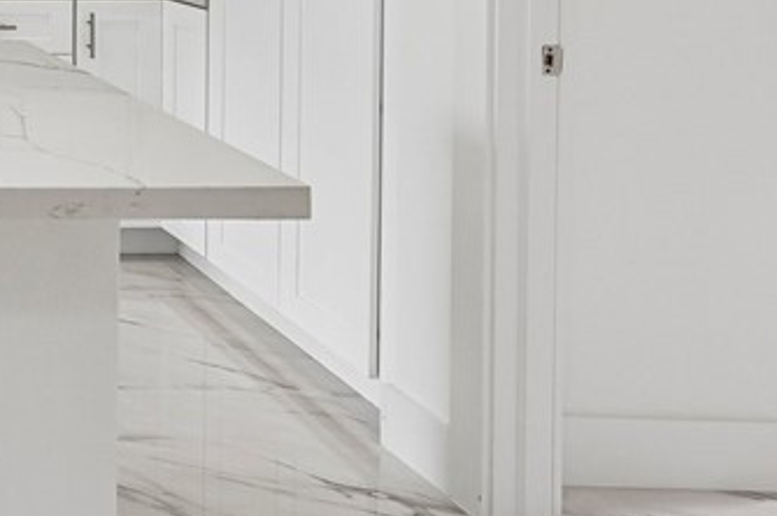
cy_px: -134
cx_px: -391
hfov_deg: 26.9
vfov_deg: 23.3
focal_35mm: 52
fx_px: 1121
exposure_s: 1/50
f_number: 8
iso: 400
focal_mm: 16
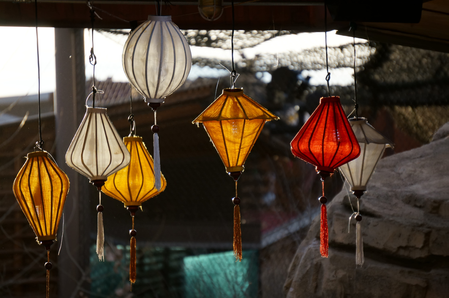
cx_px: 224
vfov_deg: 4.7
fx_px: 3607
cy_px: 149
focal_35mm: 290
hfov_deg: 7.1
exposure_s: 1/320
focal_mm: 193
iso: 400
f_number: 6.3
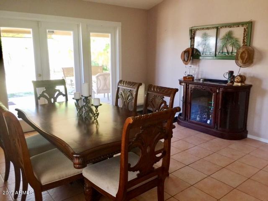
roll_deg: -0.1
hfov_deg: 61.7
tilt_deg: -11.9
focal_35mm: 29
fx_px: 225
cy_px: 100
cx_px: 134
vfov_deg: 48.2
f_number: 2.2
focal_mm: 4.15
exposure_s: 1/30
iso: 40
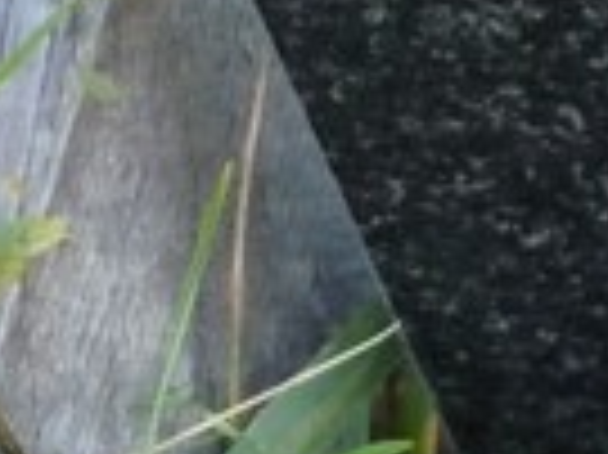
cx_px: 1738
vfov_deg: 10.2
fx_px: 2492
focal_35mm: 142
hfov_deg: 10.5
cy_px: -148
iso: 64
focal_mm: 5.31
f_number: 1.7
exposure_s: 1/50
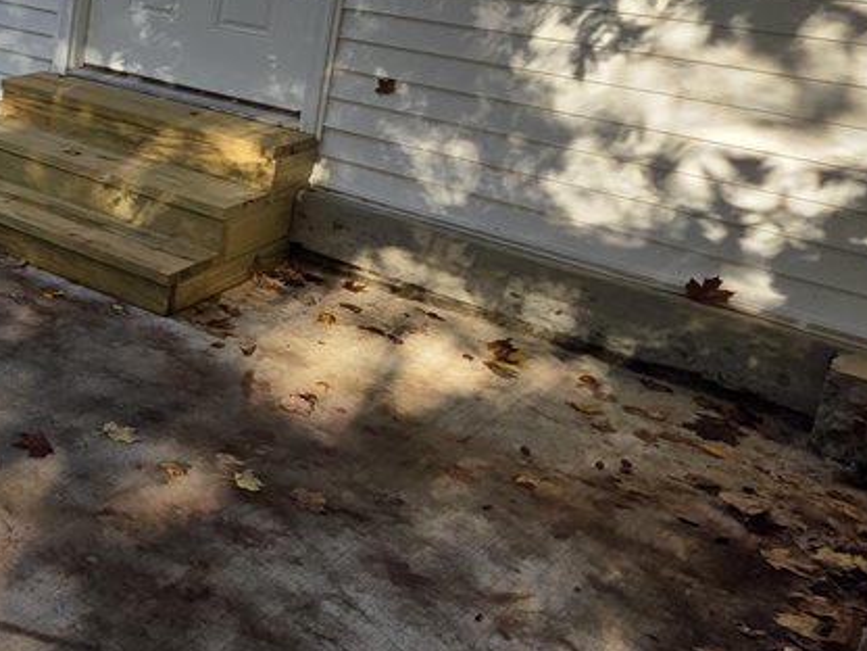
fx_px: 1002
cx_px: -311
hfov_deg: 32.4
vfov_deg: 34.1
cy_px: 71
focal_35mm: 40
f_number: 1.9
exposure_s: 1/408
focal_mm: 2.2
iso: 40
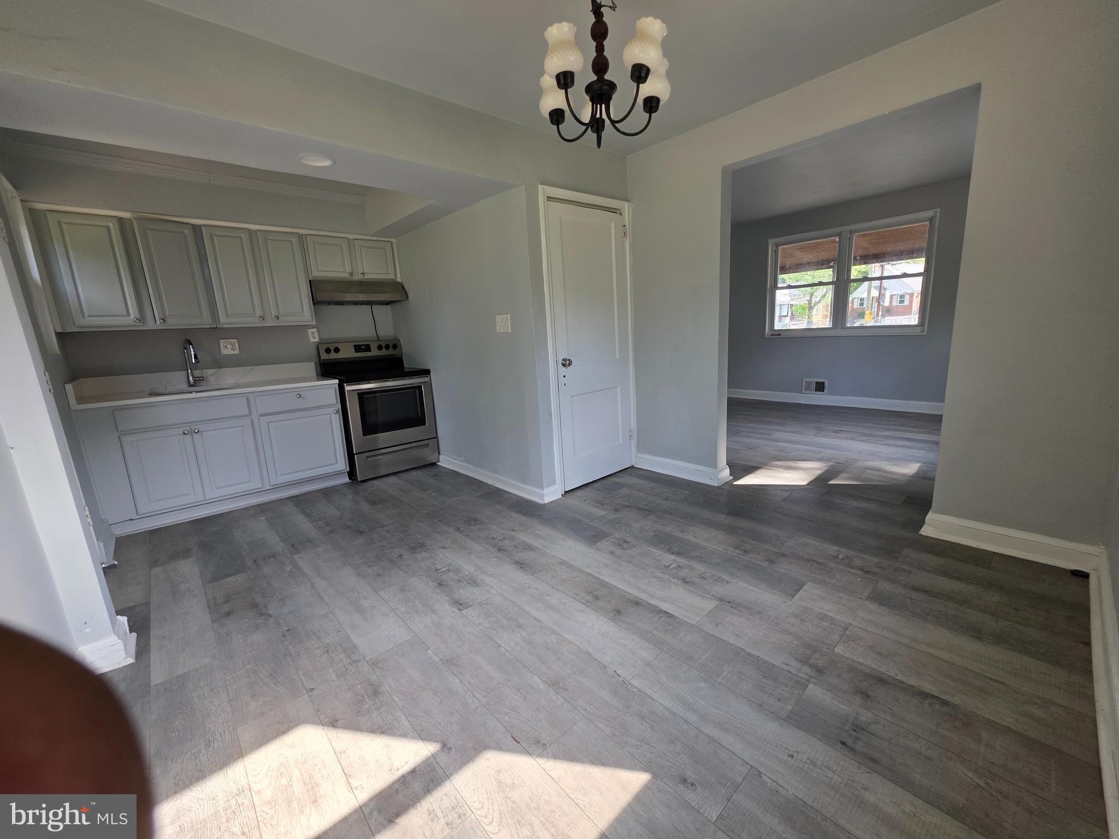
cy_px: 420
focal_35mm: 13
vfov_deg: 89.9
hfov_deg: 106.2
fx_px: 420
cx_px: 560
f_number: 1.9
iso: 40
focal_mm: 2.2
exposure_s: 1/120
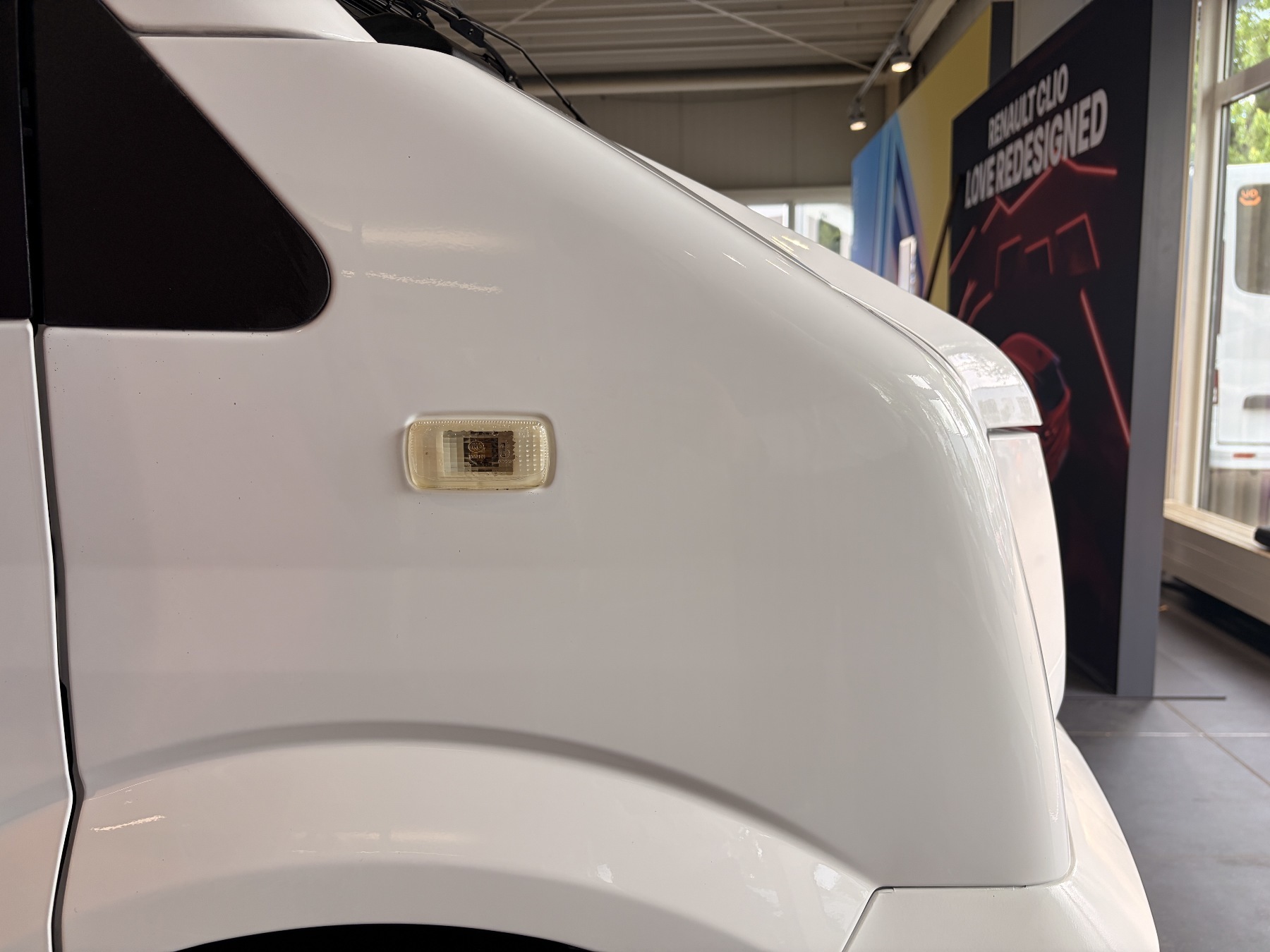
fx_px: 954
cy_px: 476
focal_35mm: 26
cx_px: 635
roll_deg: +1.7
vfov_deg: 53.1
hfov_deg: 67.3
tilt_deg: -7.9
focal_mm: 5.96
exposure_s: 1/122
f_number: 1.6
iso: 64
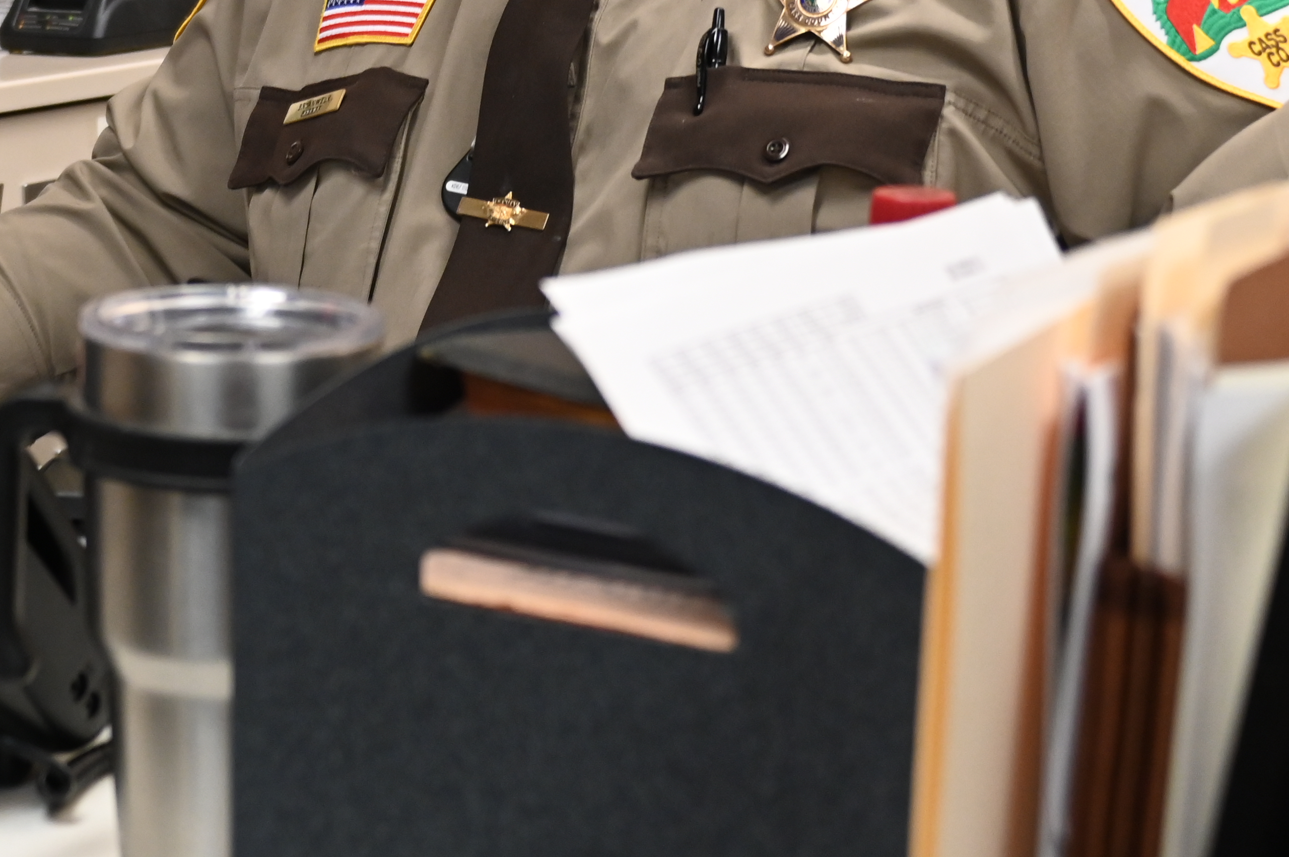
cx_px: 221
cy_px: -73
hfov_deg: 19.4
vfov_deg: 12.9
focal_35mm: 104
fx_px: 3721
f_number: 4.2
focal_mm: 44
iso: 2000
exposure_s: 1/125
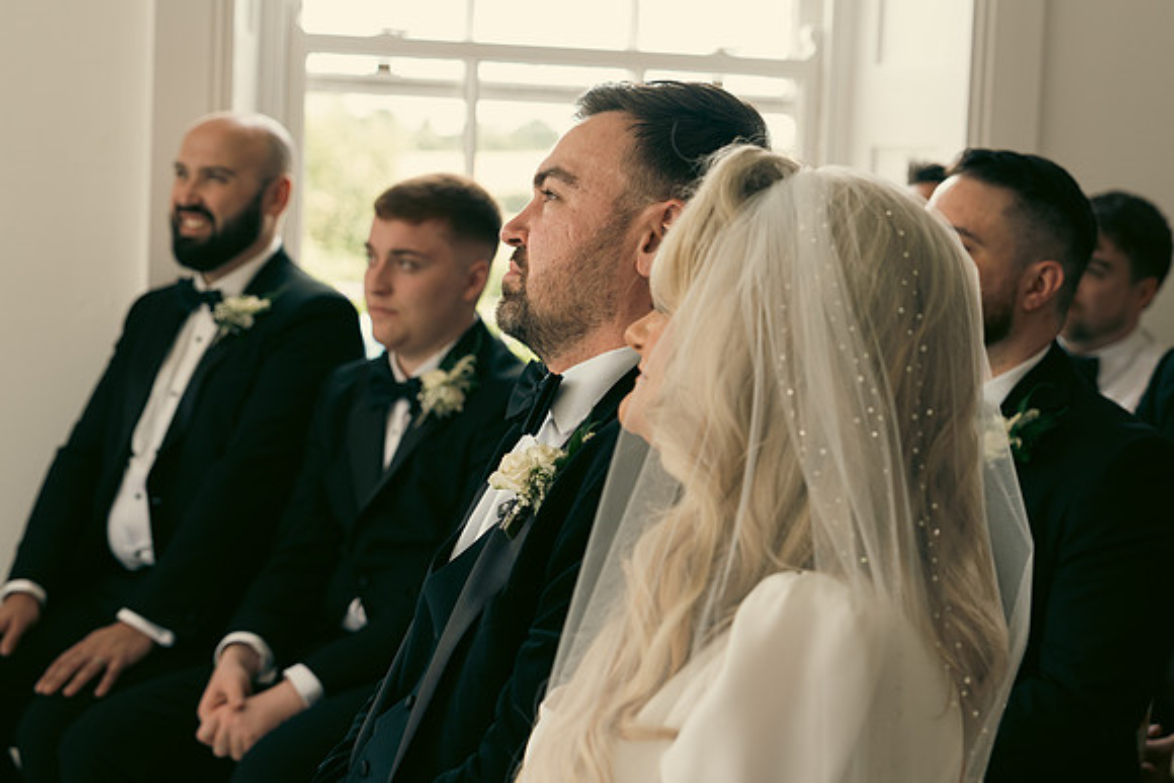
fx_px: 2642
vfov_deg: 16.9
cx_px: 587
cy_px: 392
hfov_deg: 25.1
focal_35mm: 81
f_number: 3.5
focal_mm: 54
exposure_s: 1/160
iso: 250
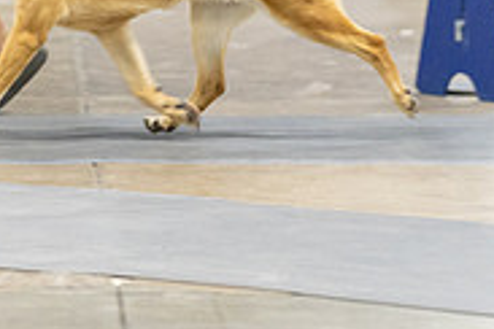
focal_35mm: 408
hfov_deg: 5.0
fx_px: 5598
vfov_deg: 3.4
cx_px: -5
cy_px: -77
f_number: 2.8
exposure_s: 1/160
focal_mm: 129
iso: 2500
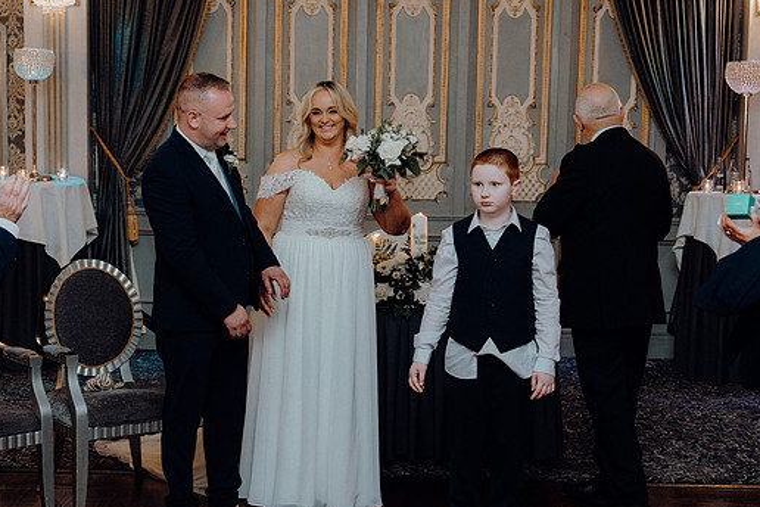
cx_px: 342
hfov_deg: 31.9
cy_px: 248
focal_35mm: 63
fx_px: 1330
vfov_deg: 21.6
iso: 2500
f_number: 3.5
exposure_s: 1/160
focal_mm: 56
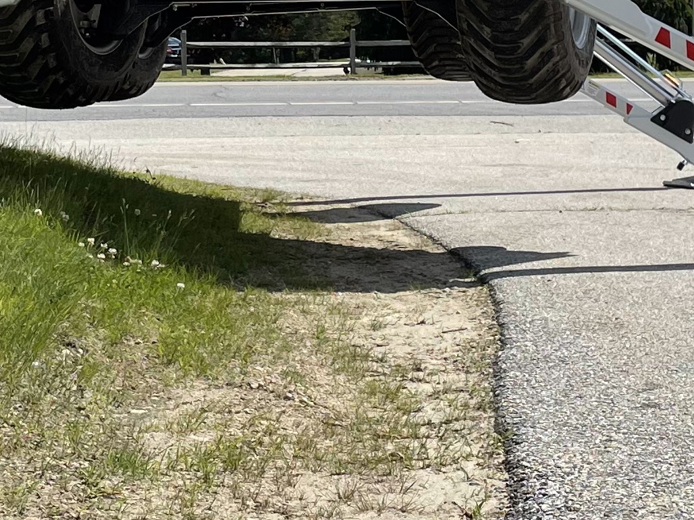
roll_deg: +1.6
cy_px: 1
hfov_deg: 19.3
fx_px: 2045
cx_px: 308
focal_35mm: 102
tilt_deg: +0.6
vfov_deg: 14.3
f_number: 1.6
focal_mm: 4.2
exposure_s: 1/5051
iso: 32
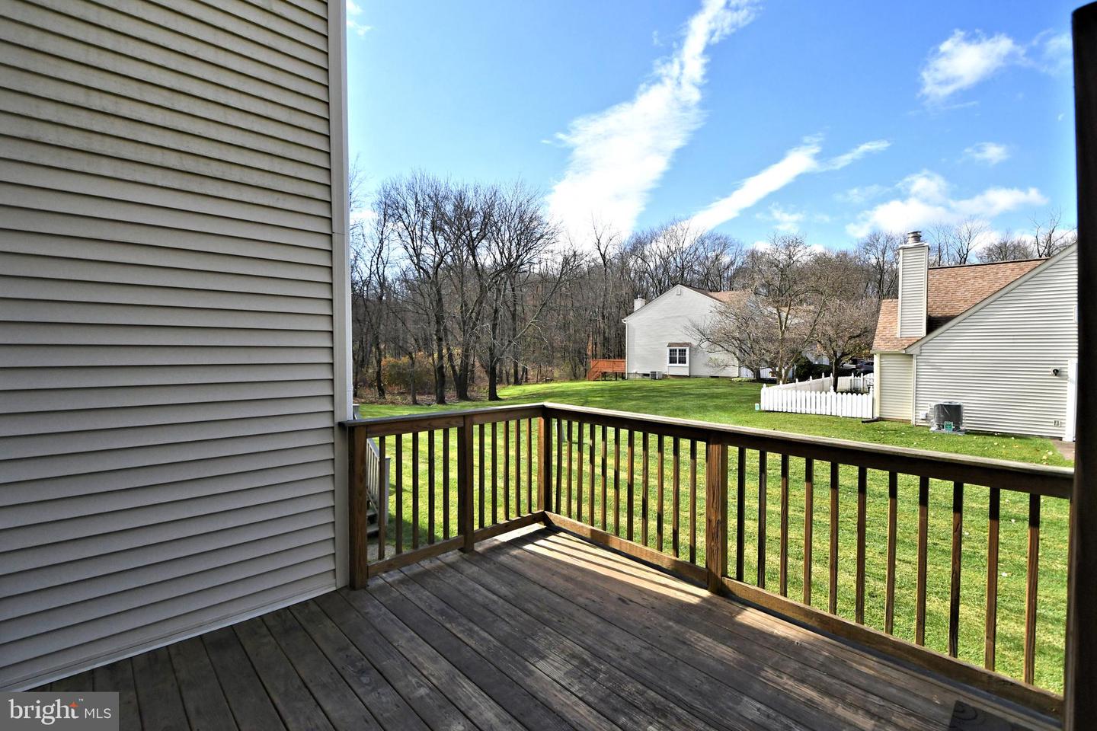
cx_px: 548
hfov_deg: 100.4
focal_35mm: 15
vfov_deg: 77.3
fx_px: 457
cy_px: 366
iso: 1000
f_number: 5.6
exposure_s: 1/3200
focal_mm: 10
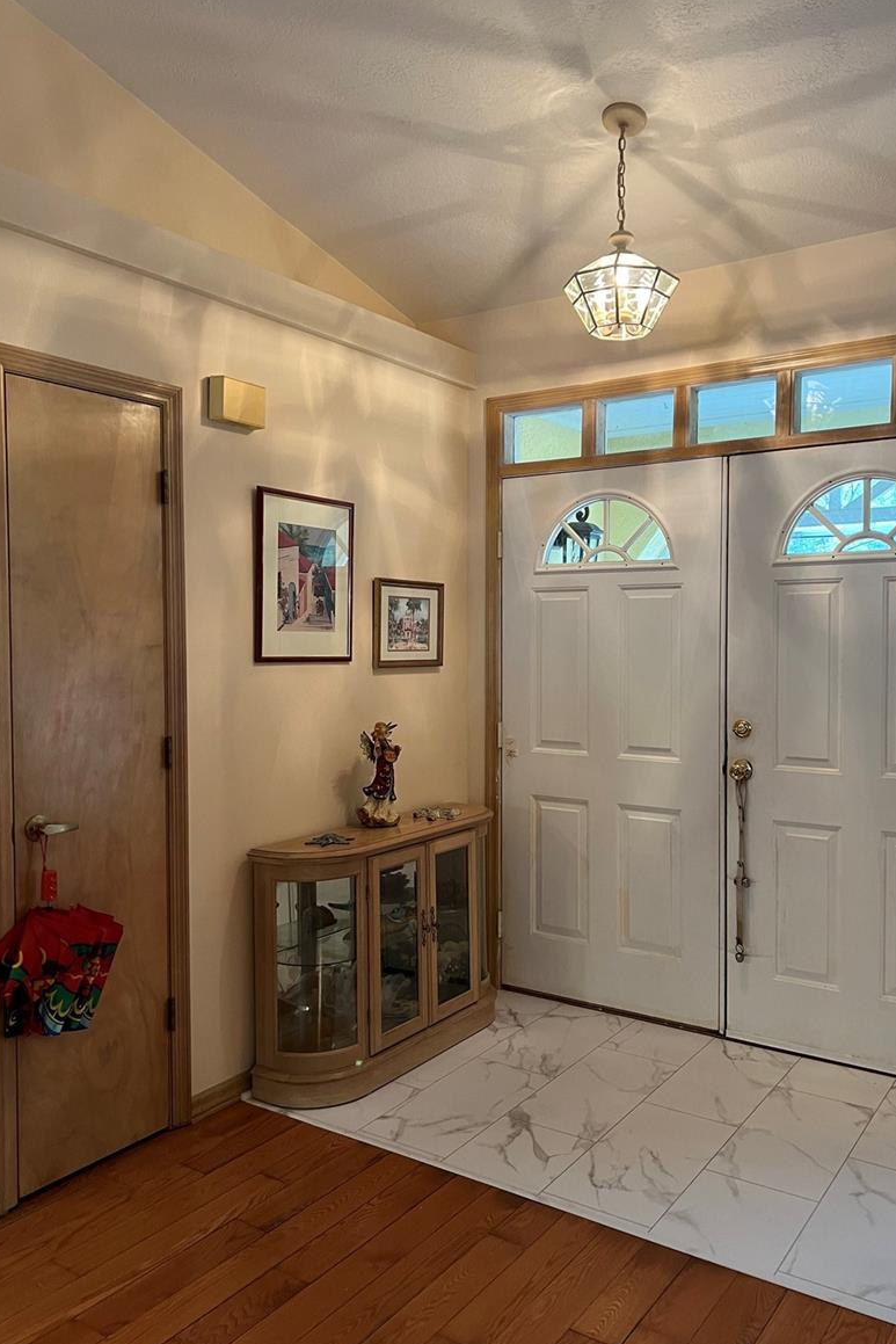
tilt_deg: -1.8
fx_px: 1045
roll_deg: -1.5
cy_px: 666
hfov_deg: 46.4
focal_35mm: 28
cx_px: 489
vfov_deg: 65.5
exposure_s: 1/60
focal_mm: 5.7
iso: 160
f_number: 1.5
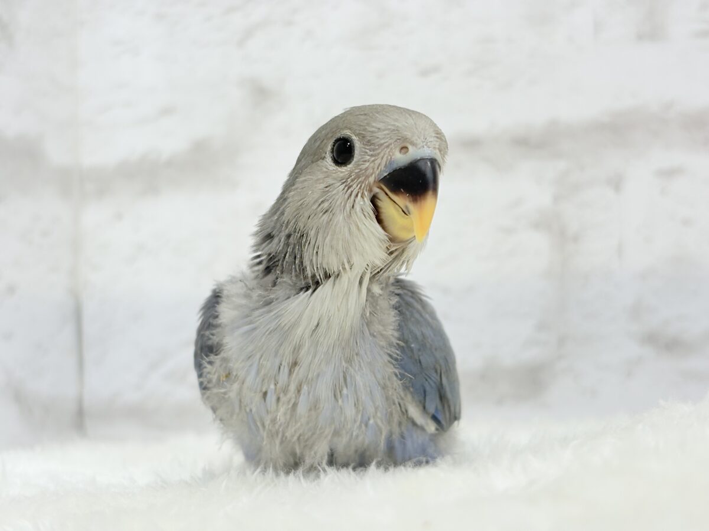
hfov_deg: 36.8
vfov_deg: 28.0
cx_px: 354
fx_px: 1065
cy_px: 266
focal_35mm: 52
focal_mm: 5.96
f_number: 1.6
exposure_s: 1/50
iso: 32
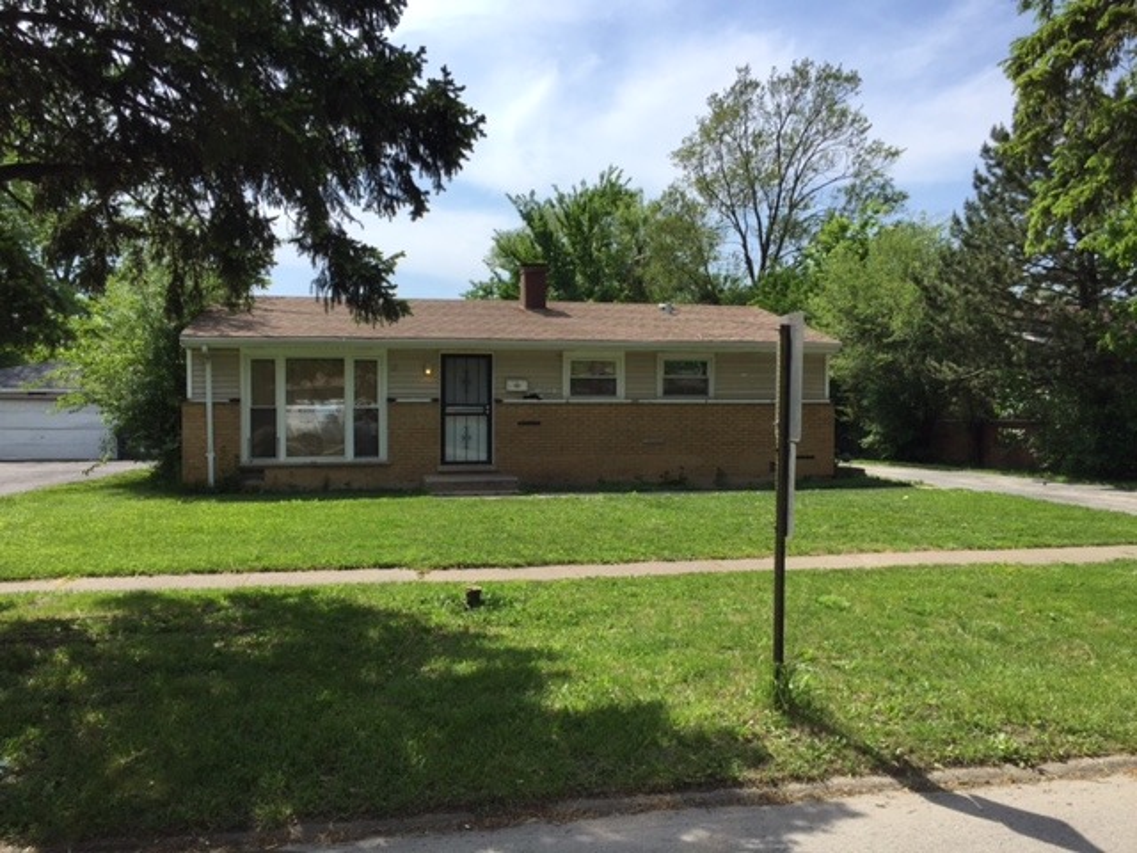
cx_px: 568
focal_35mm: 29
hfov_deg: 61.7
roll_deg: -2.1
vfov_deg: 48.2
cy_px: 426
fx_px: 953
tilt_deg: -1.4
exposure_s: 1/1980
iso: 32
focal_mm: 4.15
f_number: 2.2
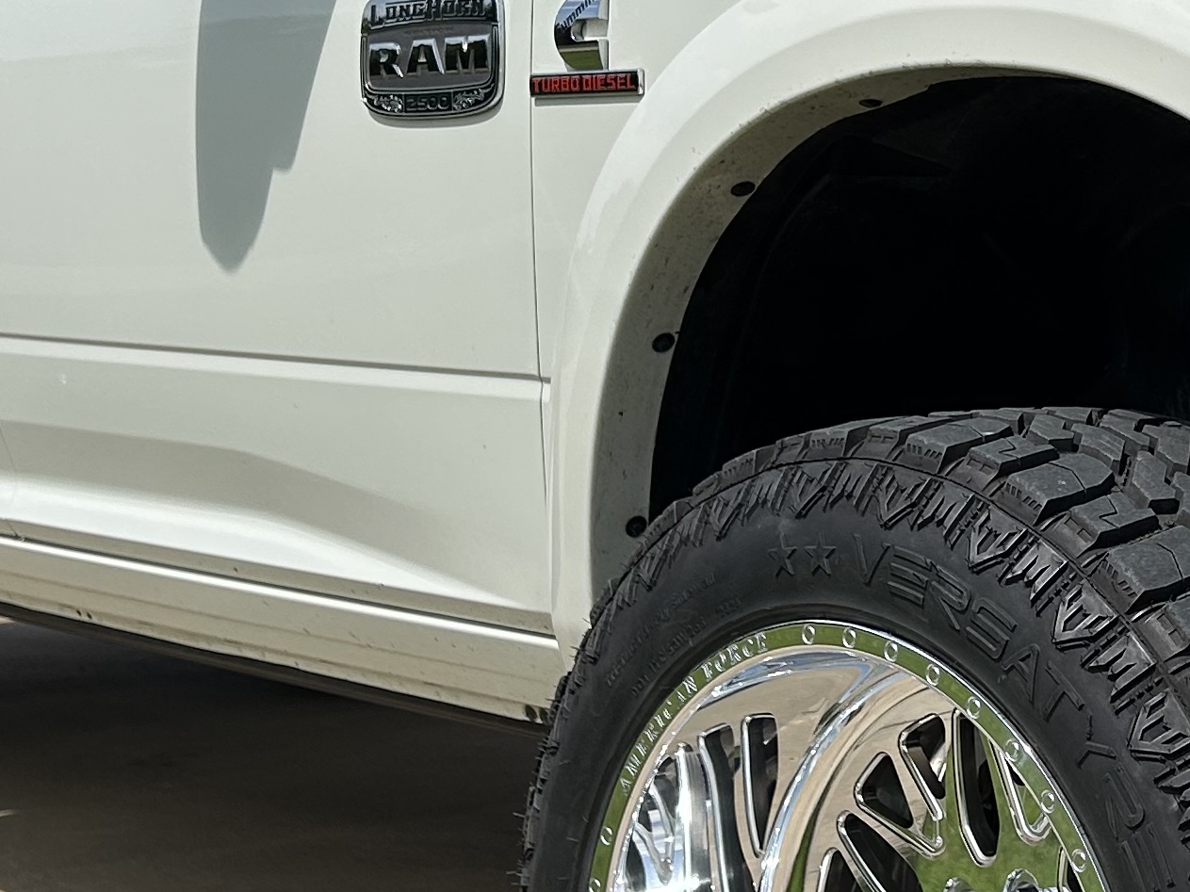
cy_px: 357
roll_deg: -0.3
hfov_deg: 22.8
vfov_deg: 17.8
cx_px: 1128
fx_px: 2853
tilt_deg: -3.2
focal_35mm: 83
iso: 50
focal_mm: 5.7
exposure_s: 1/8000
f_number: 1.5
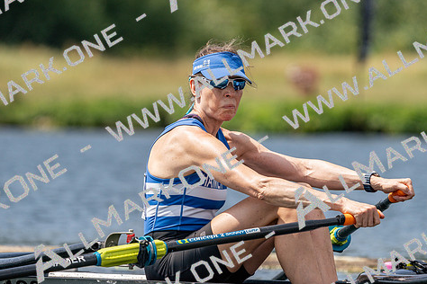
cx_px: 217
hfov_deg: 4.0
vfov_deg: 2.6
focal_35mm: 521
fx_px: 6179
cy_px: 144
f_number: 6.3
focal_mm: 426
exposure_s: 1/1600
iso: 200
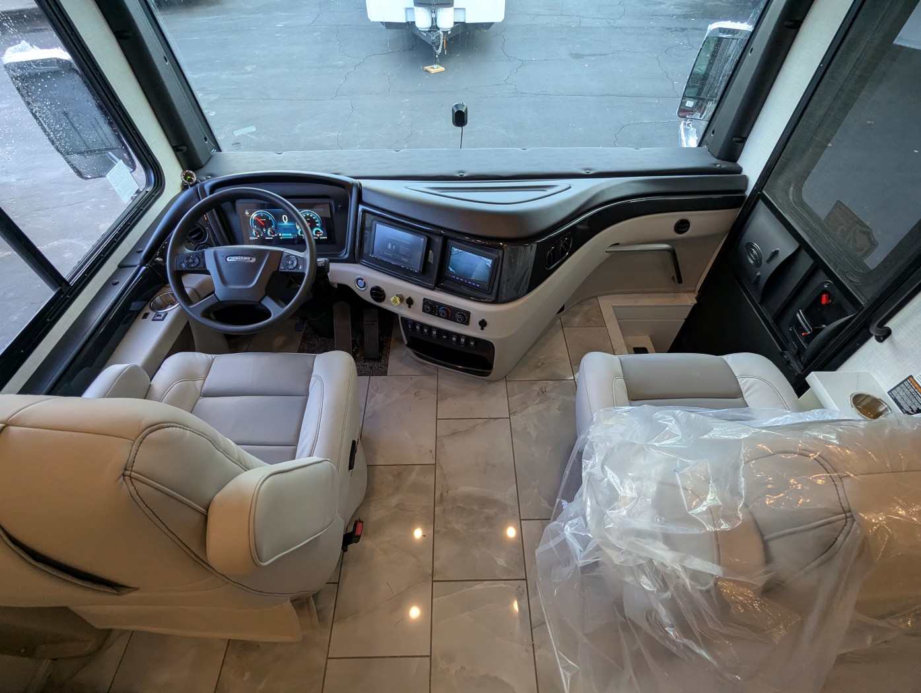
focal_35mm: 16
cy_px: 346
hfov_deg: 94.4
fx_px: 426
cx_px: 460
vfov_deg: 78.2
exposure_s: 1/122
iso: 142
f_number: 2.2
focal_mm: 2.35
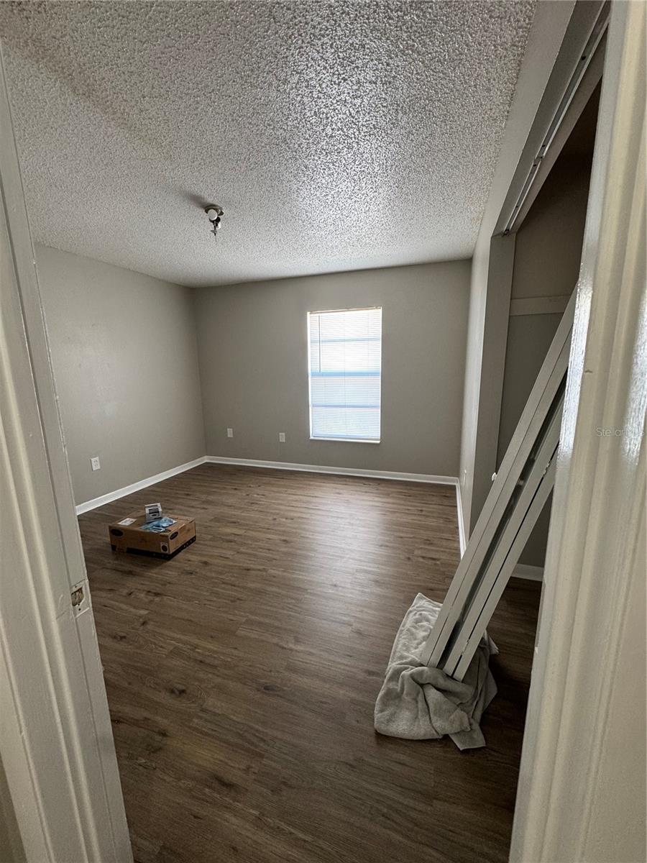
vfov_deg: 102.1
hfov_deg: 85.7
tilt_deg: -10.9
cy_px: 432
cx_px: 324
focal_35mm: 14
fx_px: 349
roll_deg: +1.5
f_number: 2.2
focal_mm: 2.22
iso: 160
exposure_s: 1/60
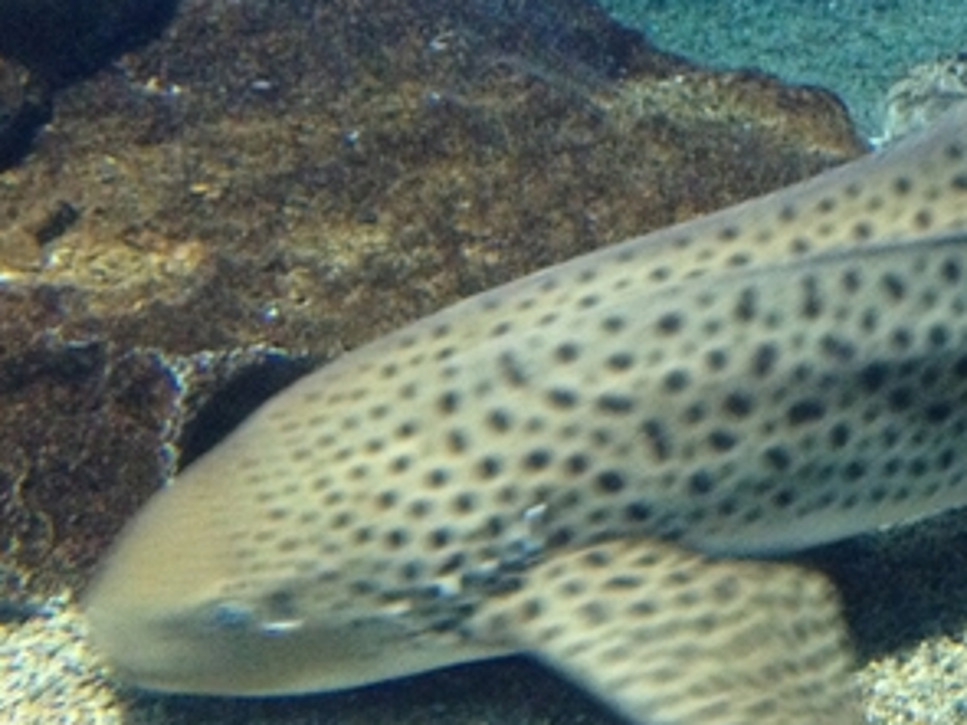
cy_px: 525
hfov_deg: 25.2
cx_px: 797
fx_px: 2122
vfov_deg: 19.3
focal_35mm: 76
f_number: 2.4
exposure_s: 1/15
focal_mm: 4.28
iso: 400
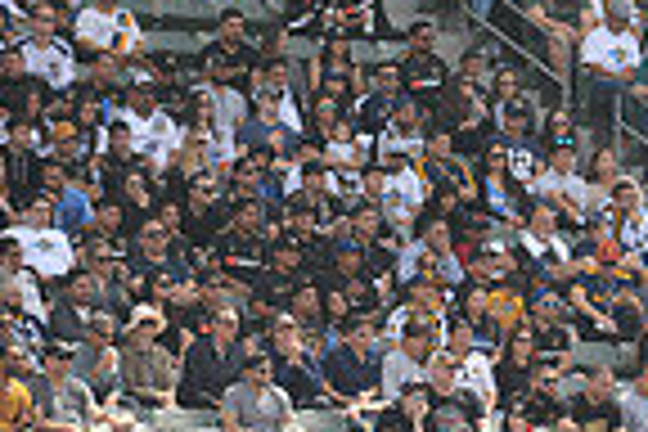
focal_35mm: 803
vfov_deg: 1.7
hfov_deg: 2.6
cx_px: 932
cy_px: 405
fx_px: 14453
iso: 320
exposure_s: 1/2500
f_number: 3.5
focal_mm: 200
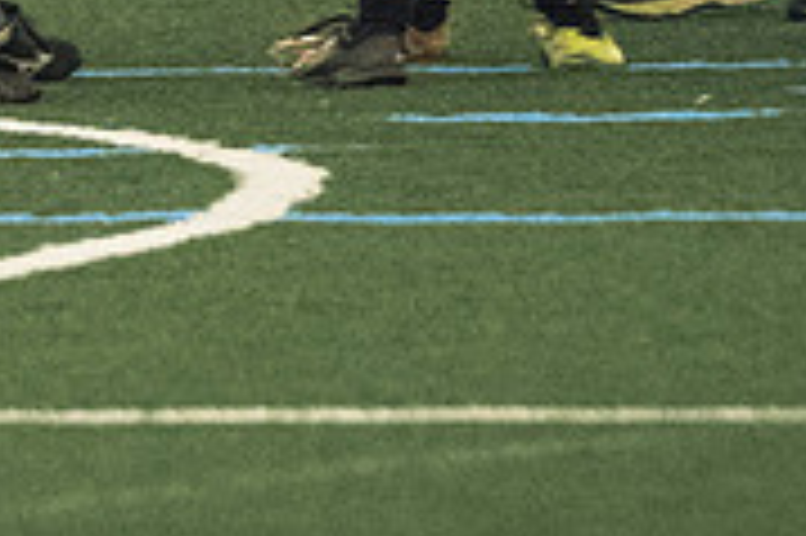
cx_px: -90
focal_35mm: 1552
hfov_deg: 1.3
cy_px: 230
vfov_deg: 0.9
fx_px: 34715
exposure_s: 1/500
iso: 9000
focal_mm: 200
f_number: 2.8
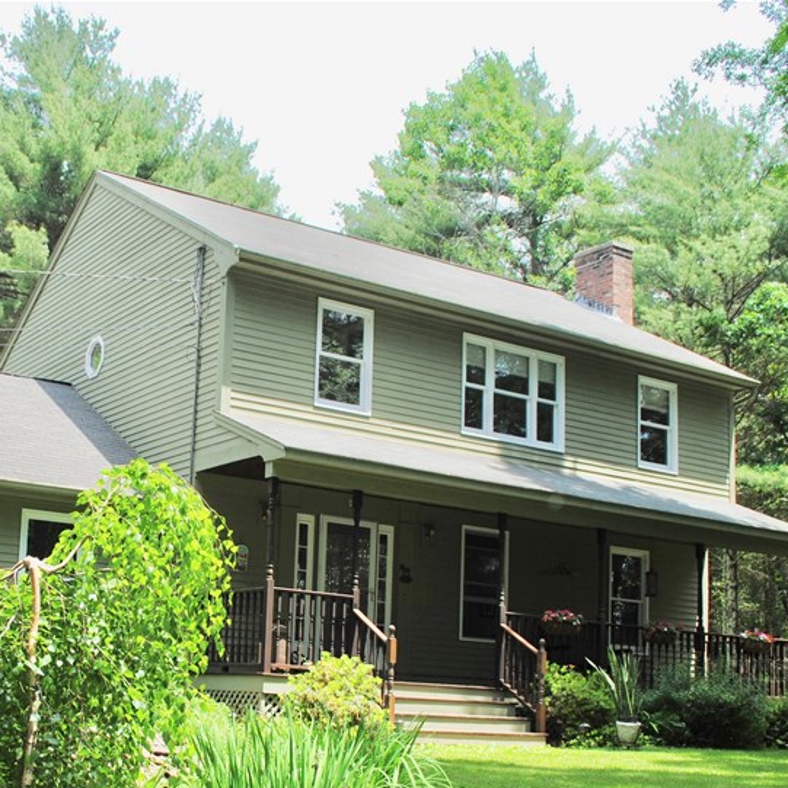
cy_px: 526
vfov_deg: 36.4
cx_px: 183
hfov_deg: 35.8
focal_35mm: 46
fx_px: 1185
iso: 100
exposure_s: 1/200
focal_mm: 18
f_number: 5.6
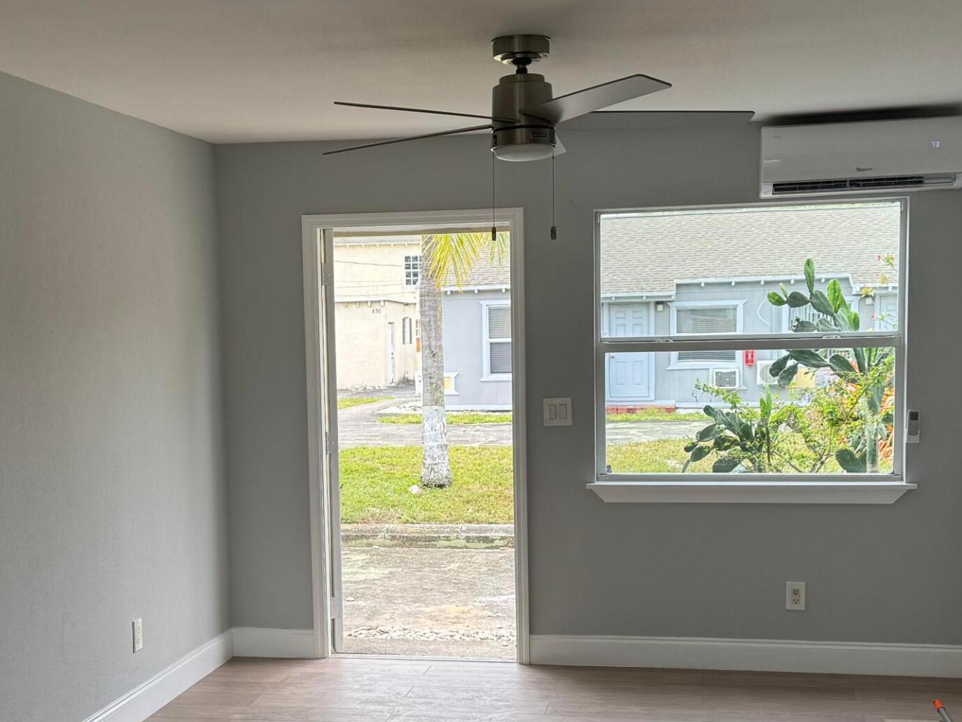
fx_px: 1445
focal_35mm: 52
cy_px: 442
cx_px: 409
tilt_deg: -5.5
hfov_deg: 36.7
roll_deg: +0.4
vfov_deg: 28.0
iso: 80
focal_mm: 6.76
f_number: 1.78
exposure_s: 1/372
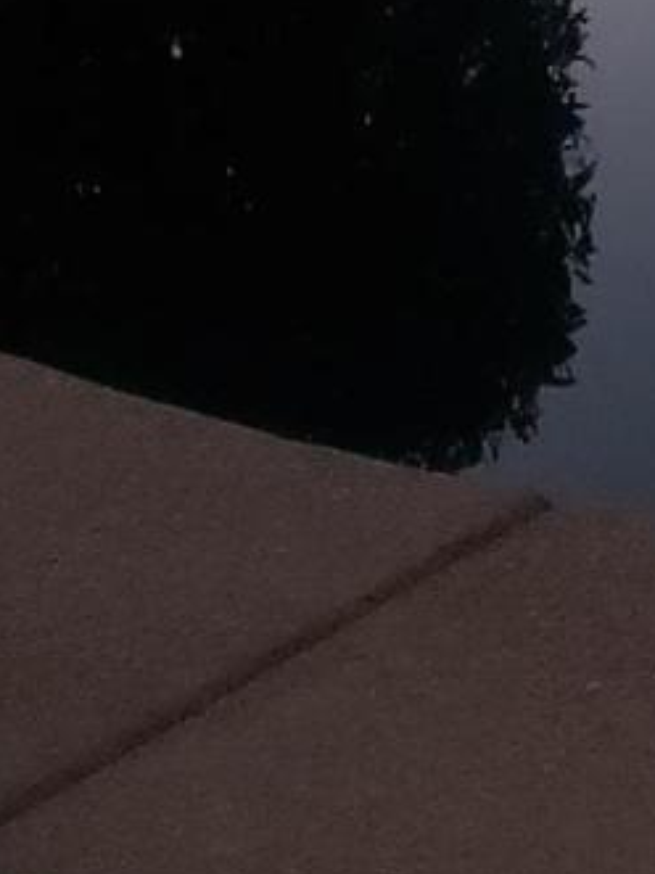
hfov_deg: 8.4
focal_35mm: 157
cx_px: 1701
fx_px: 3964
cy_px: -631
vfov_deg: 11.7
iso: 320
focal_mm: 4.3
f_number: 1.5
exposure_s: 1/60
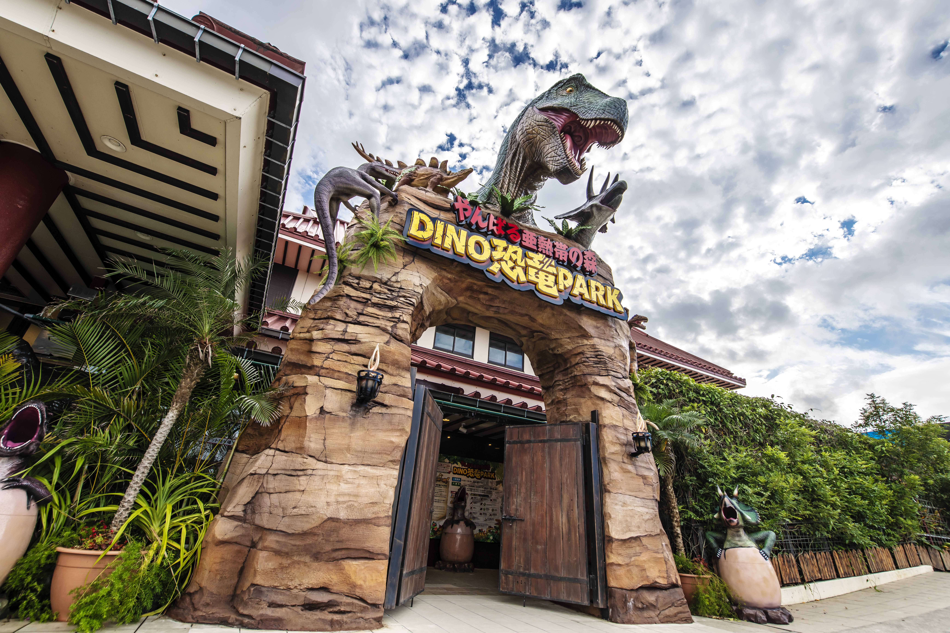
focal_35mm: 14
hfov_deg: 104.3
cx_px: 475
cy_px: 316
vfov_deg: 81.2
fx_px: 369
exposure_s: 1/250
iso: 100
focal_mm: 14
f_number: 5.6
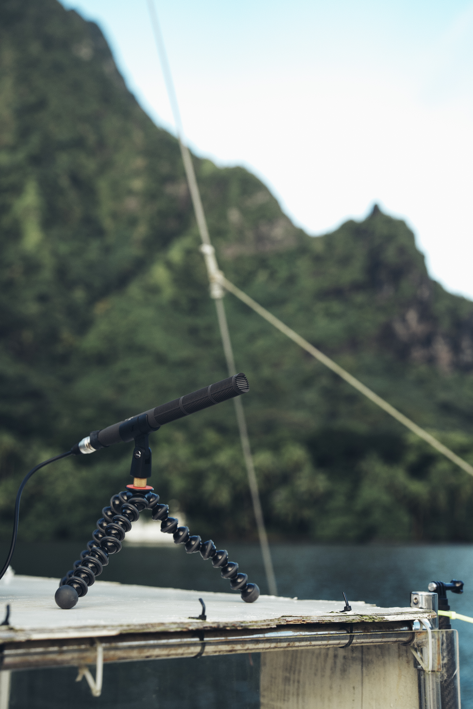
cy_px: 354
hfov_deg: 27.0
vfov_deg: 39.6
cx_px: 236
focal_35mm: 50
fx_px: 985
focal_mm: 50
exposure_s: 1/100
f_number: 3.5
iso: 100
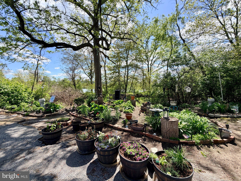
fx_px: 97
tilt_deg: -2.2
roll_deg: +1.1
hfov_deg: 102.1
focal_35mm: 14
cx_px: 120
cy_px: 90
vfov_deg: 85.7
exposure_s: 1/770
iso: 32
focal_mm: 2.22
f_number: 2.2
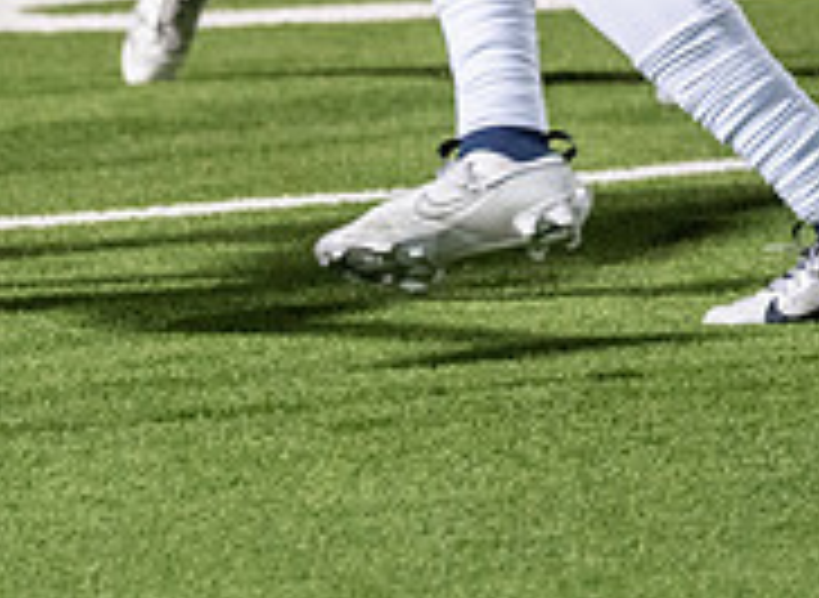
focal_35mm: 509
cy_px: -222
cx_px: -449
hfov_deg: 3.9
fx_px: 11932
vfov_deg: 2.9
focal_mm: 111
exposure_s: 1/1250
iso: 3200
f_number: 2.8
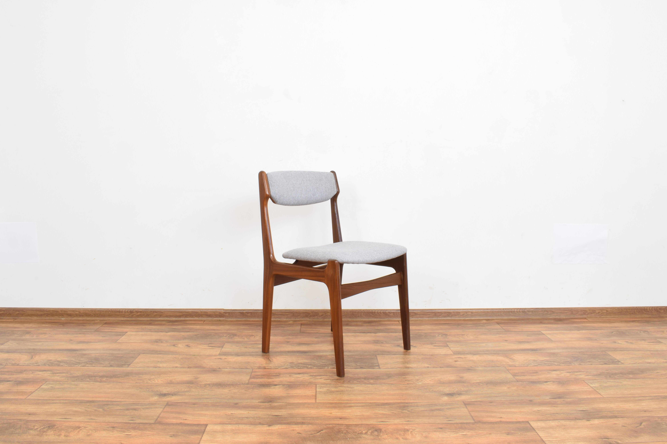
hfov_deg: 61.9
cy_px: 222
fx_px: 556
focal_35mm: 30
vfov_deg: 43.6
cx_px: 334
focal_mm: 20
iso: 100
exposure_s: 5
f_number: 25
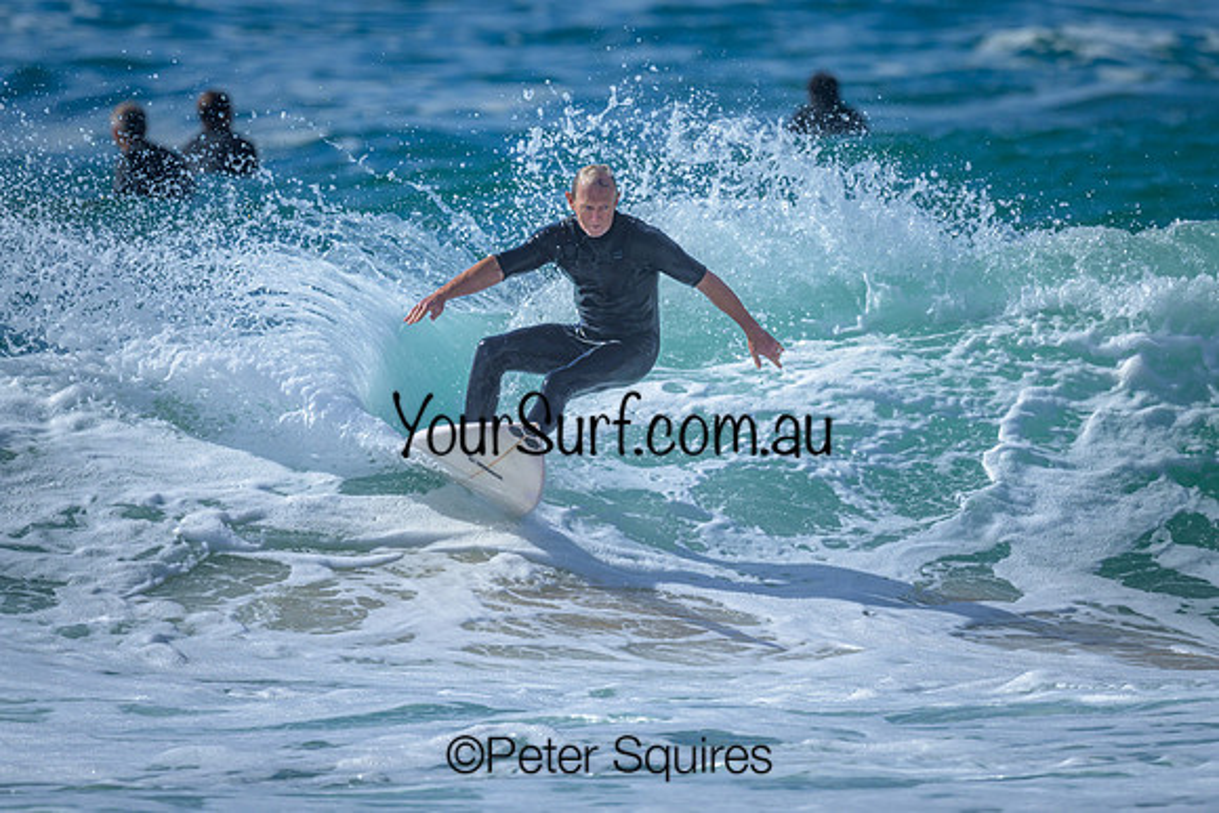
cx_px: 634
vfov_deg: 1.3
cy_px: 353
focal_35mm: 1099
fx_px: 37221
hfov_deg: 1.9
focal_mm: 800
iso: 140
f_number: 6.3
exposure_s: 1/2000
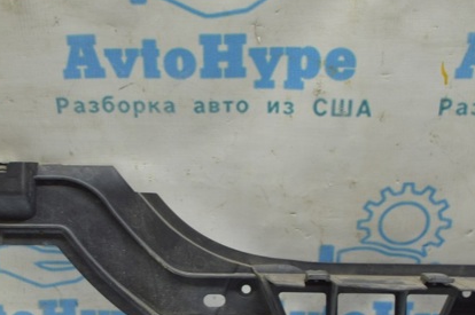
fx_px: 857
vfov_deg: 20.7
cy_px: 233
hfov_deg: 30.8
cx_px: 173
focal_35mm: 65
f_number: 5.6
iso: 400
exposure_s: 1/20
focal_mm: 28
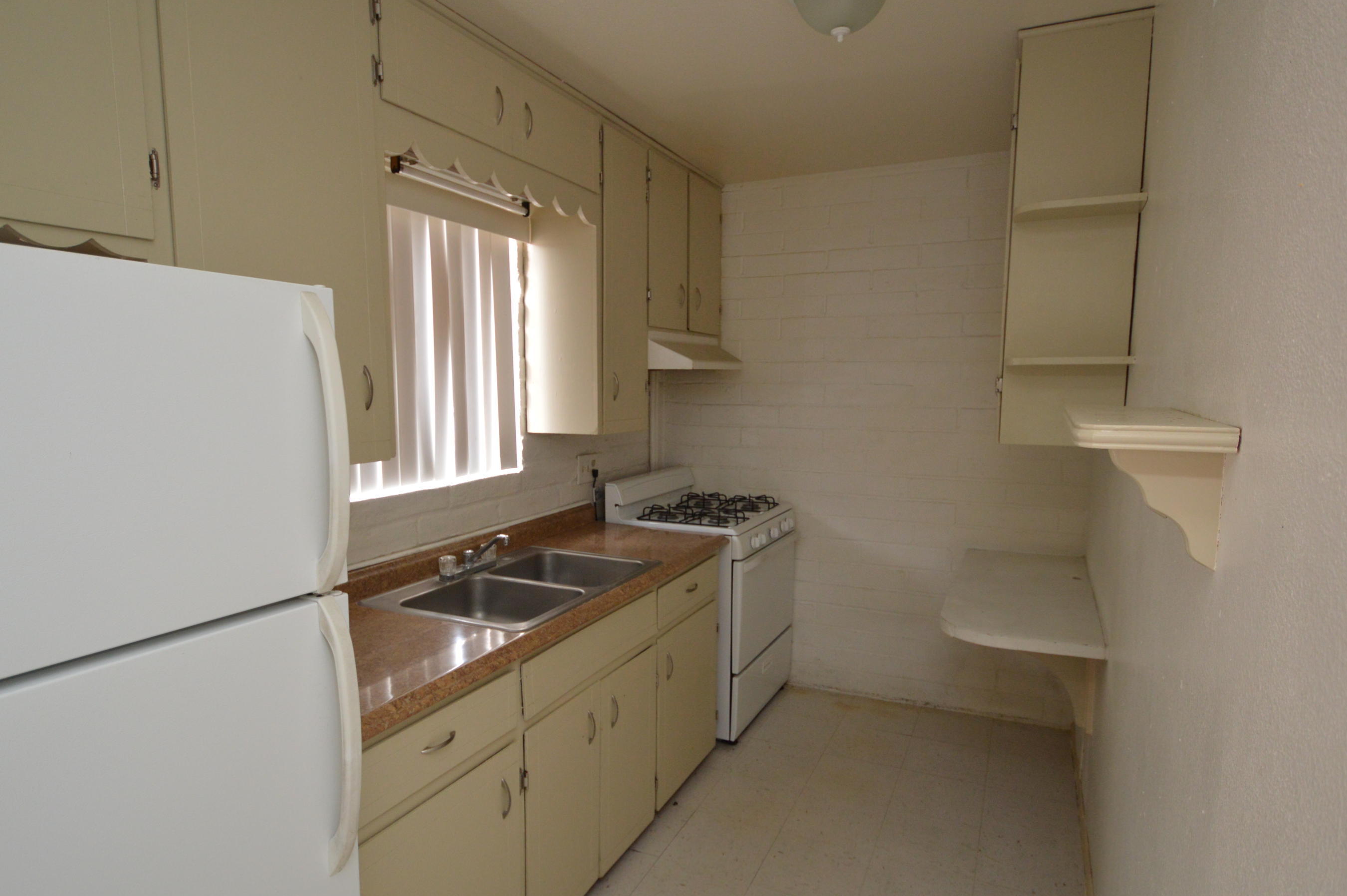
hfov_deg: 84.0
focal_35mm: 20
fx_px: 748
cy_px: 477
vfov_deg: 61.8
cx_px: 669
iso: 800
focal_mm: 12
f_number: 3.8
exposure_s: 1/60
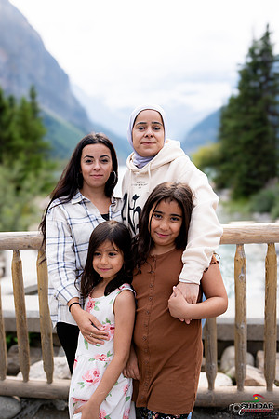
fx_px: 407
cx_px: 140
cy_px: 210
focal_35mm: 35
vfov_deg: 54.4
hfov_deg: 37.9
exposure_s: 1/3200
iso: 200
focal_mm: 35
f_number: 3.2
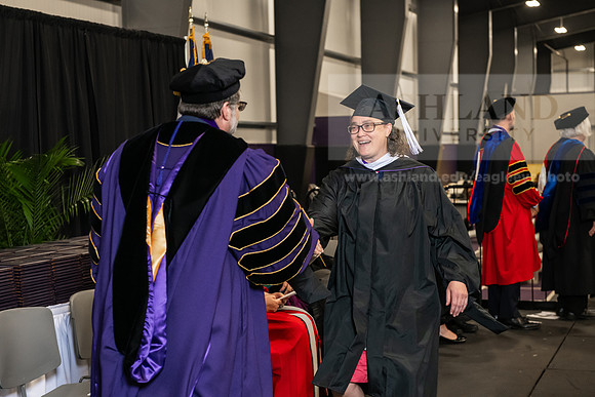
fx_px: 1091
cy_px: 198
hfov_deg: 30.5
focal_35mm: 66
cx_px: 298
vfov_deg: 20.6
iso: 2500
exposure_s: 1/200
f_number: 5
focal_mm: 66
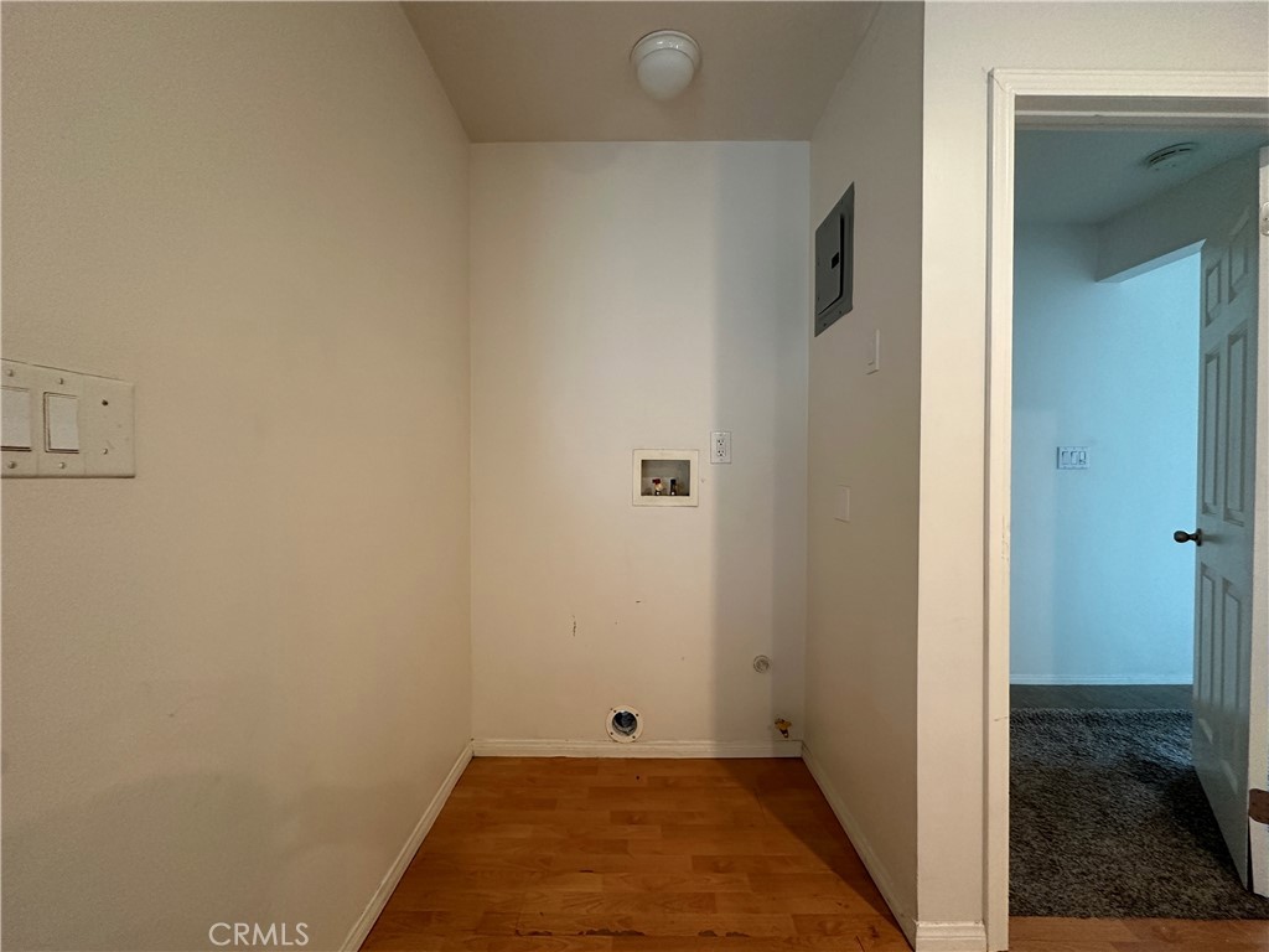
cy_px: 476
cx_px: 634
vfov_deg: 85.7
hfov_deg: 102.1
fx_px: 513
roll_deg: +0.0
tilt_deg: +0.2
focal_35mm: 14
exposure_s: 1/60
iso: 250
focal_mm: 2.22
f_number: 2.2
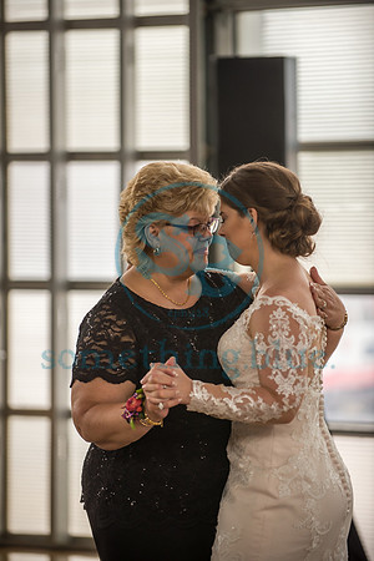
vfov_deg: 13.2
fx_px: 2415
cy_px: 280
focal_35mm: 155
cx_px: 187
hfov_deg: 8.9
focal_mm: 155
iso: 400
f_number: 2.8
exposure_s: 1/320
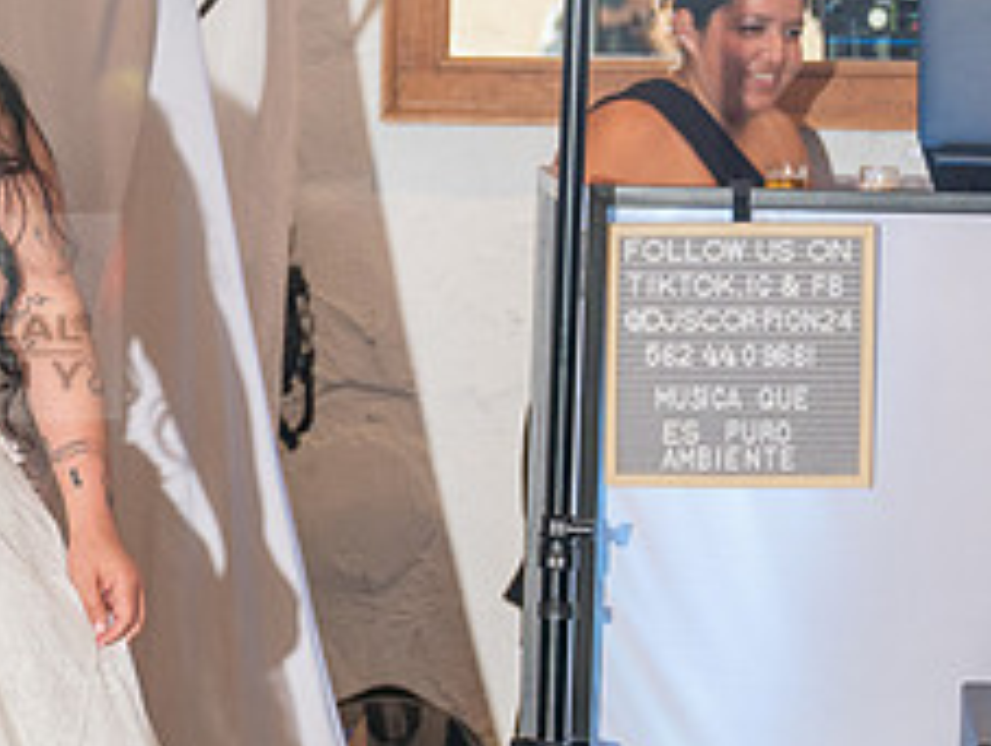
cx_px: -220
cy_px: 529
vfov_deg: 6.6
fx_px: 6423
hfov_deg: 8.7
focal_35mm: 224
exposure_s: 1/125
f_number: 2.8
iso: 800
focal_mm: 58
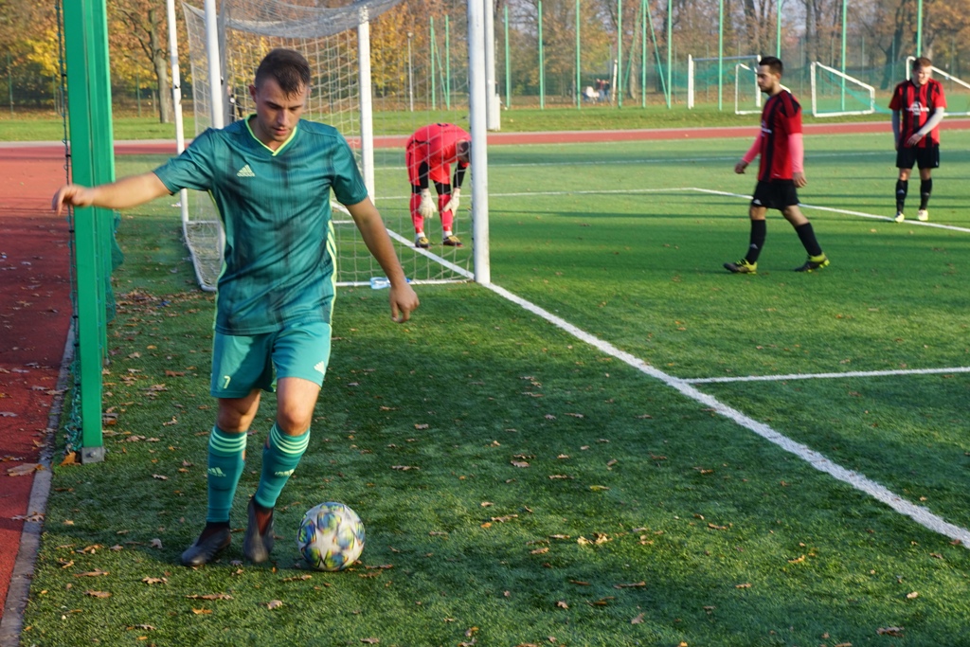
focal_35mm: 73
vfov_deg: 18.7
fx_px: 1967
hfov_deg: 27.7
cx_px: 485
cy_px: 324
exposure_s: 1/80
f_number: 7.1
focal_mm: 49
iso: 100
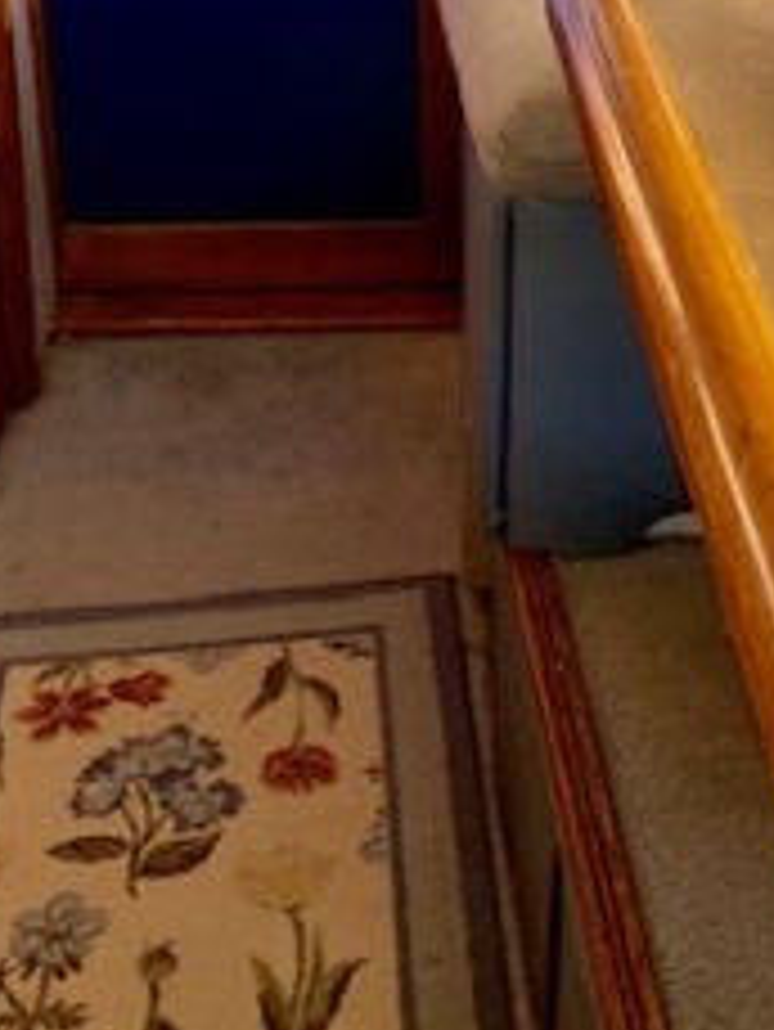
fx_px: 2025
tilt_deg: -17.9
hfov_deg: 21.6
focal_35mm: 68
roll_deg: -0.1
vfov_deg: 26.3
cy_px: -103
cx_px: 477
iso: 50
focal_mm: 4.25
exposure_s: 1/121
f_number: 1.8
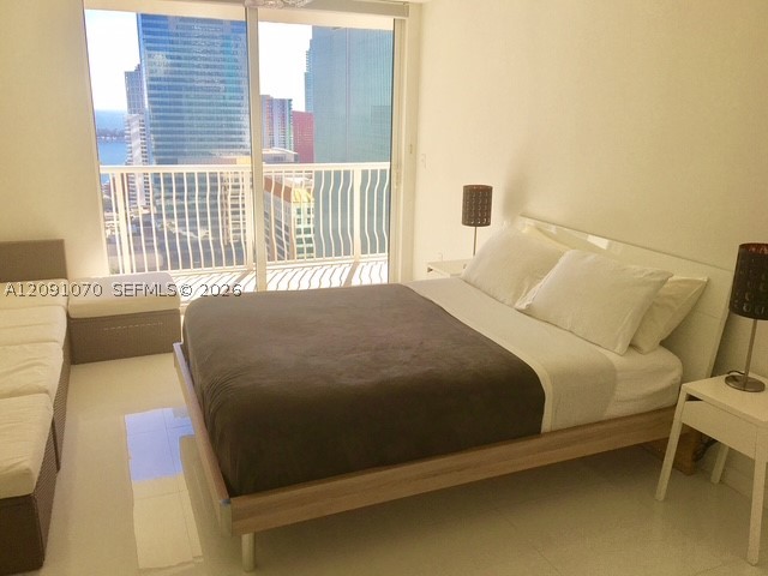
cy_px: 288
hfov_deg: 61.7
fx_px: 643
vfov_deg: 48.2
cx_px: 384
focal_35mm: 29
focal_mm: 4.15
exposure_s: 1/466
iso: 25
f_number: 2.2
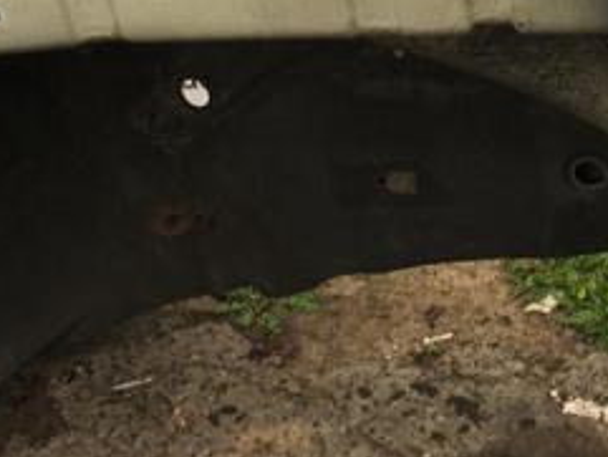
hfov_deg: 24.7
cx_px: 535
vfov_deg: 18.6
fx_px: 1353
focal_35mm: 77
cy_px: -8
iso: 40
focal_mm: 4.15
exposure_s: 1/100
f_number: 2.2
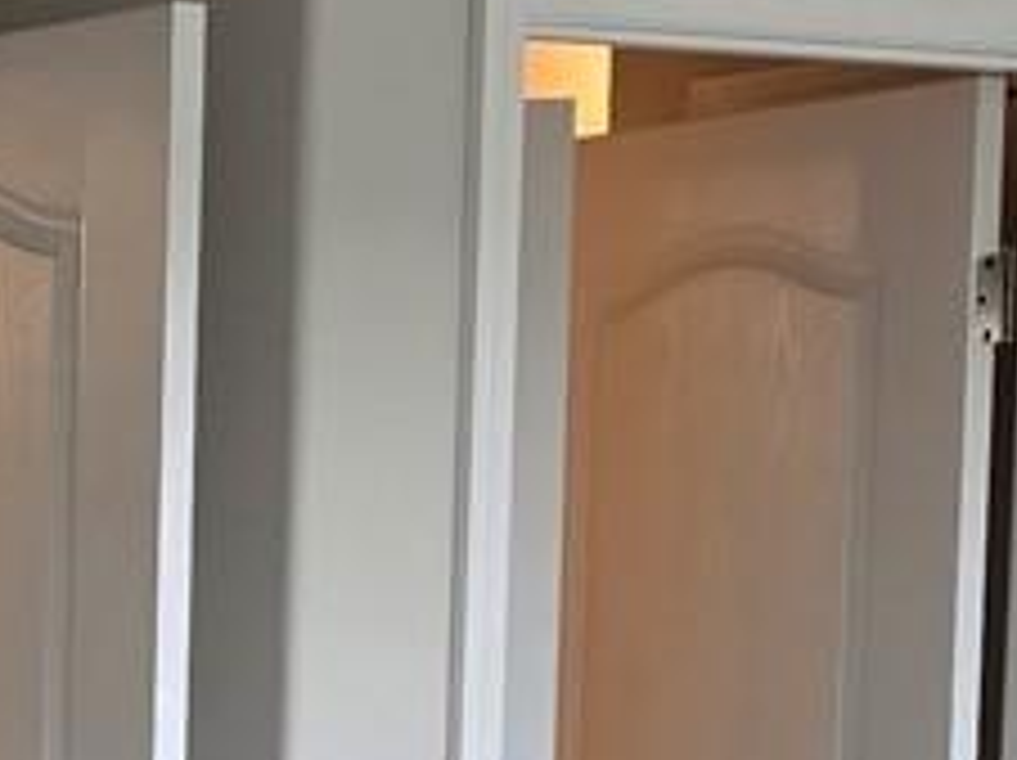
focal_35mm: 163
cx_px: -526
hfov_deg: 11.6
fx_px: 4784
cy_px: 1403
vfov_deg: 8.7
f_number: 1.4
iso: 250
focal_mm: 6.5
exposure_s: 1/120
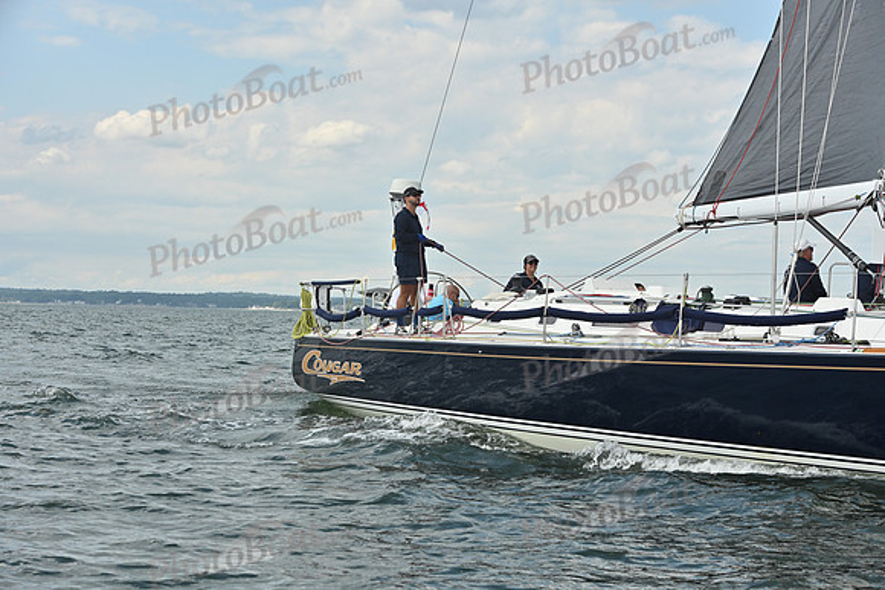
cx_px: 442
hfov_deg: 28.8
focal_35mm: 70
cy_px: 295
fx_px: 1721
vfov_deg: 19.5
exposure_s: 1/1600
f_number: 7.1
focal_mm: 70
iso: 320
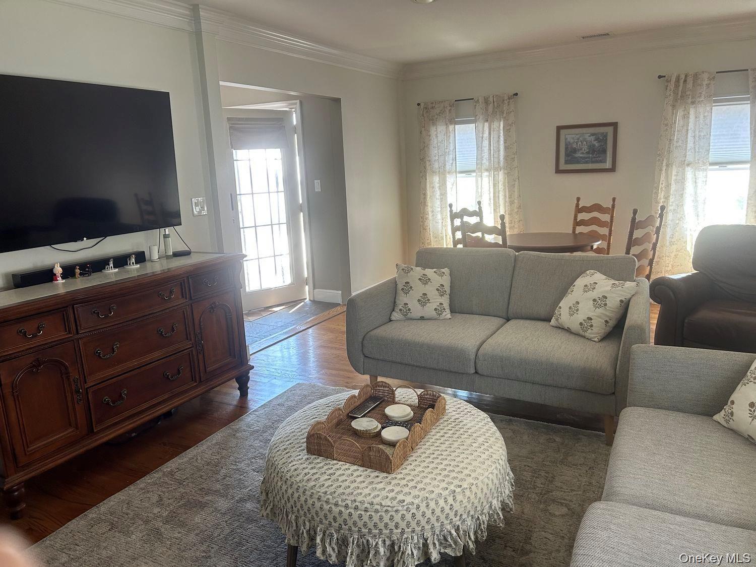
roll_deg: +2.2
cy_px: 284
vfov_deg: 53.1
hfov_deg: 67.3
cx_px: 378
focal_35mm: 26
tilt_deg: -11.8
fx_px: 568
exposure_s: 1/120
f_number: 1.5
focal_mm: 5.7
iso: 100
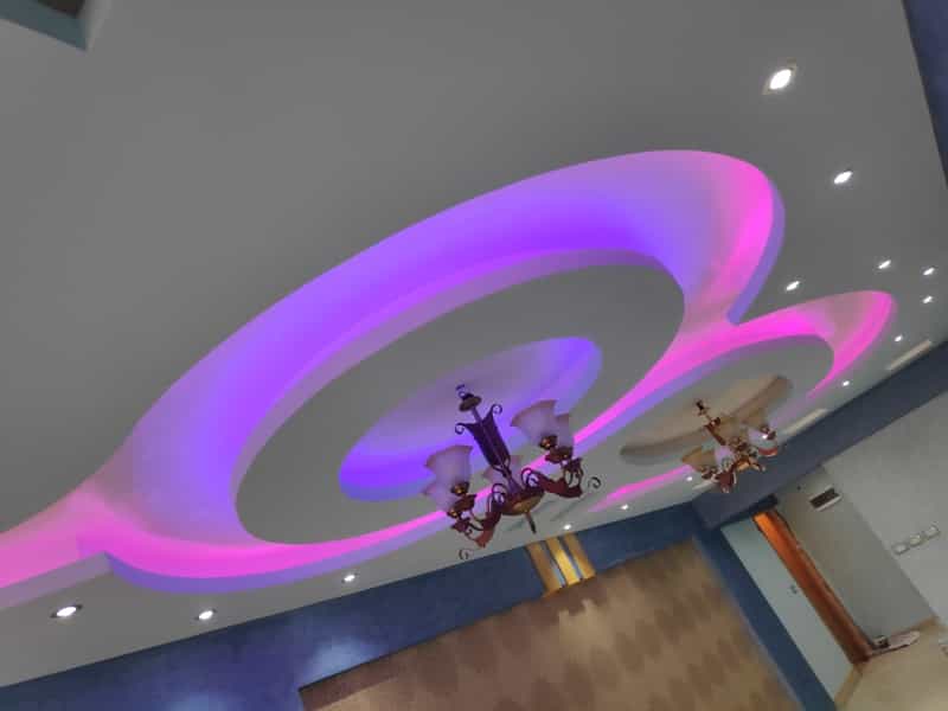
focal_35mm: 20
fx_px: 548
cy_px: 356
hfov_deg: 81.7
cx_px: 474
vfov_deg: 66.0
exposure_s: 1/100
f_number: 1.9
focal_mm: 3.94
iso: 256
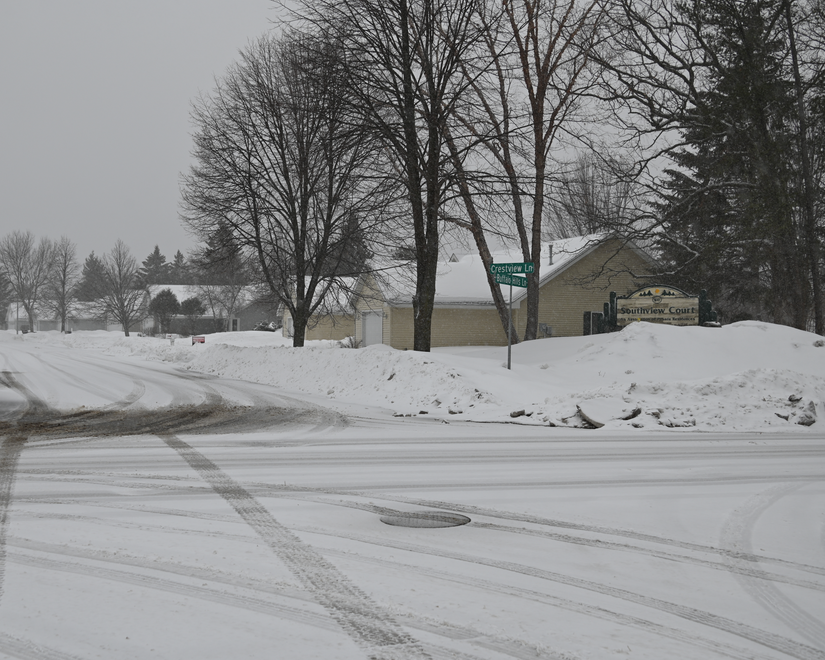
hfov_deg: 42.8
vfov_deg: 34.9
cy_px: 331
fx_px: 1050
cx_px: 351
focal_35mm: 43
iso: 100
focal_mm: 38
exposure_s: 1/320
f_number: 6.3
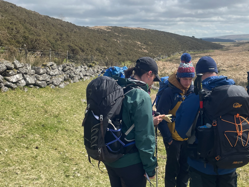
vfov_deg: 39.4
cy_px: 73
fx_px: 259
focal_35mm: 36
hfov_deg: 51.3
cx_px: 131
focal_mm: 4.2
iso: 32
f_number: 1.6
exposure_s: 1/3610
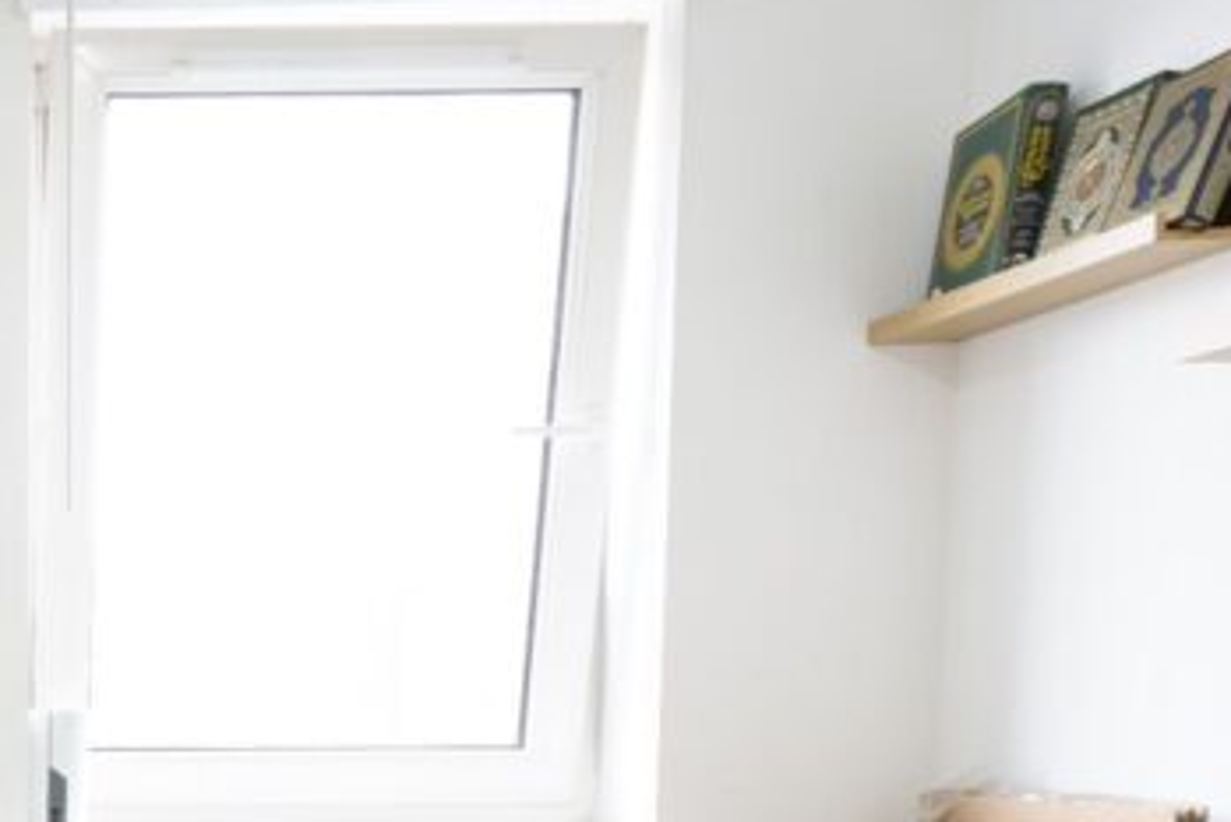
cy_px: 937
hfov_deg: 31.2
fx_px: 1881
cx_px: -198
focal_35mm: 55
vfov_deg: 23.0
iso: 400
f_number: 4
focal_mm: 16
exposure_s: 1/25
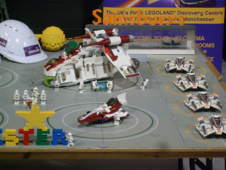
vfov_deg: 13.3
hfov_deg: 17.7
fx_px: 725
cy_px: 85
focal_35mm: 111
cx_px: 113
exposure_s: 1/8
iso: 200
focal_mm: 18.1
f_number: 5.2
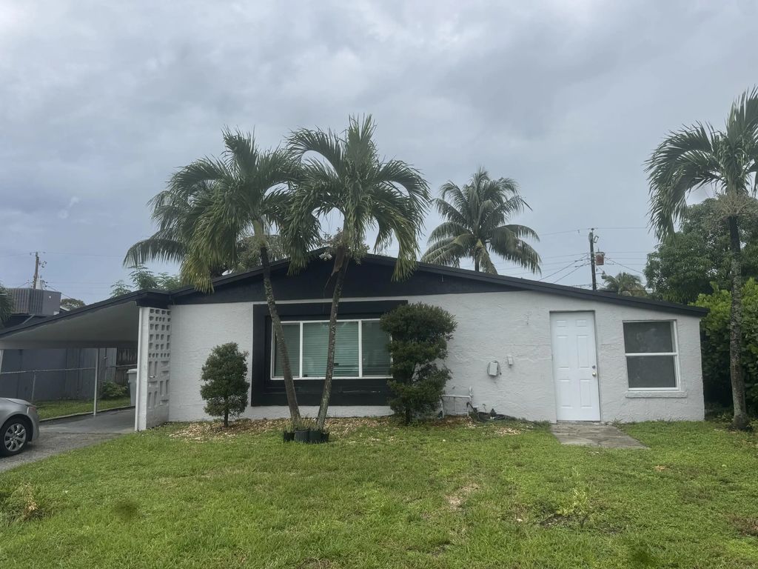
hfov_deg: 71.6
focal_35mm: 24
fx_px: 526
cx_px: 379
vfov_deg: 56.8
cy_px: 284
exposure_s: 1/5348
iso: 80
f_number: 1.78
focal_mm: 6.76
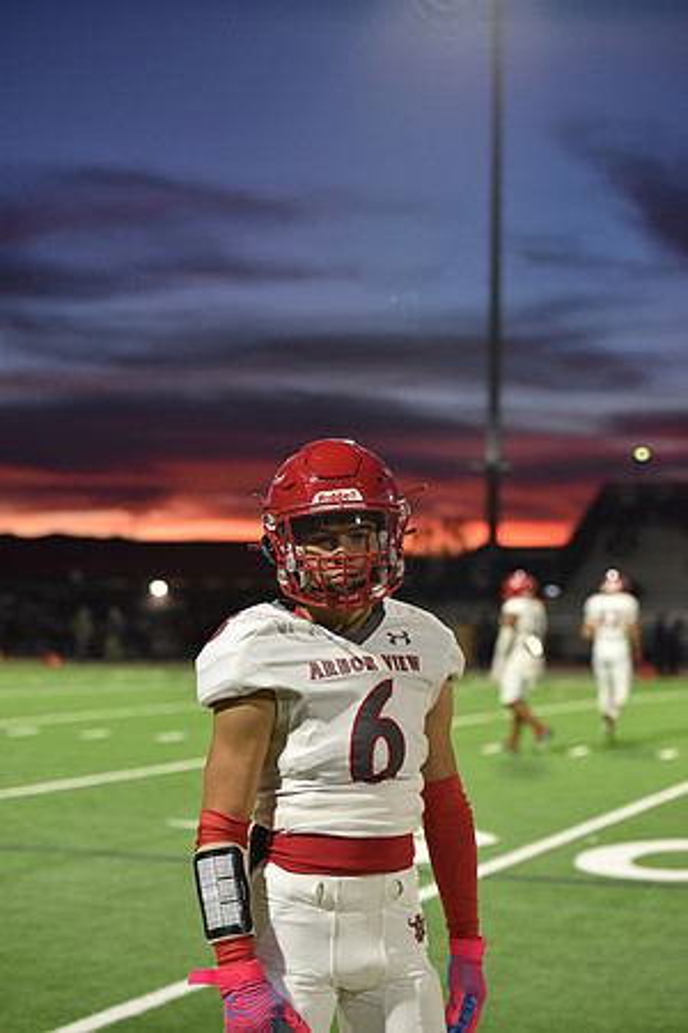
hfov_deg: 18.2
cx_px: 344
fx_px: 2150
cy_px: 516
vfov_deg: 27.0
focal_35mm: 75
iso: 2800
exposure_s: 1/500
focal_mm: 75
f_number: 2.8
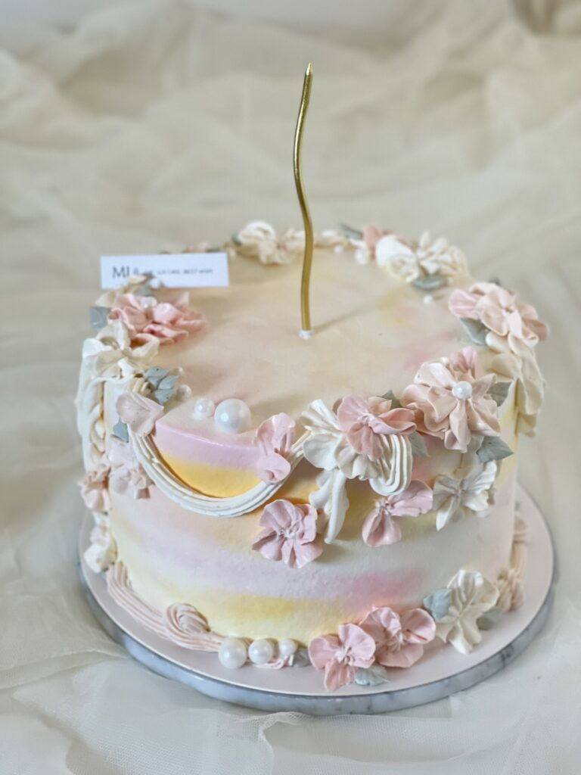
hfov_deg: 19.1
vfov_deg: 25.3
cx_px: 290
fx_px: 1723
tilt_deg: -30.4
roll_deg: +0.0
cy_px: 388
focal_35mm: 77
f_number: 2.8
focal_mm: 9
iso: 400
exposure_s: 1/37
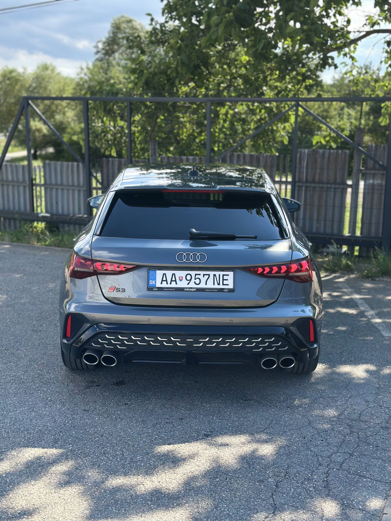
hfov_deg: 30.3
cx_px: 196
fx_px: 723
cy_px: 260
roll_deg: -0.7
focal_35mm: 48
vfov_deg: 39.7
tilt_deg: -9.2
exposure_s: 1/1815
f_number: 1.78
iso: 80
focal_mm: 6.86
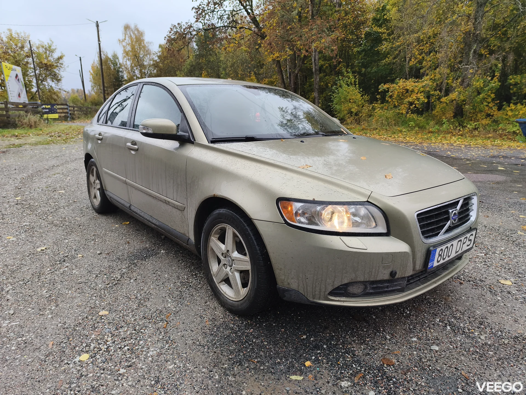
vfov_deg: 58.9
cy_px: 198
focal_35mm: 23
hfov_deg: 73.9
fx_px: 349
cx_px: 263
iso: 50
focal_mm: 6.14
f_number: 1.65
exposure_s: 1/181
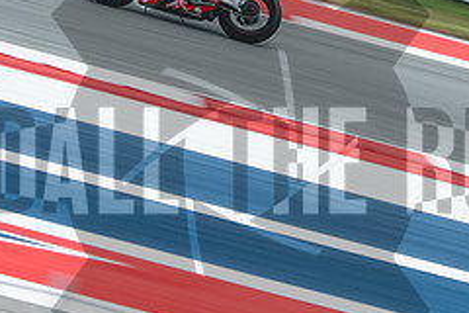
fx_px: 13678
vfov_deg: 1.3
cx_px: 209
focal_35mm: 1050
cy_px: 147
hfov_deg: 2.0
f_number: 3.2
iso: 160
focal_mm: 200
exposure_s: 1/80
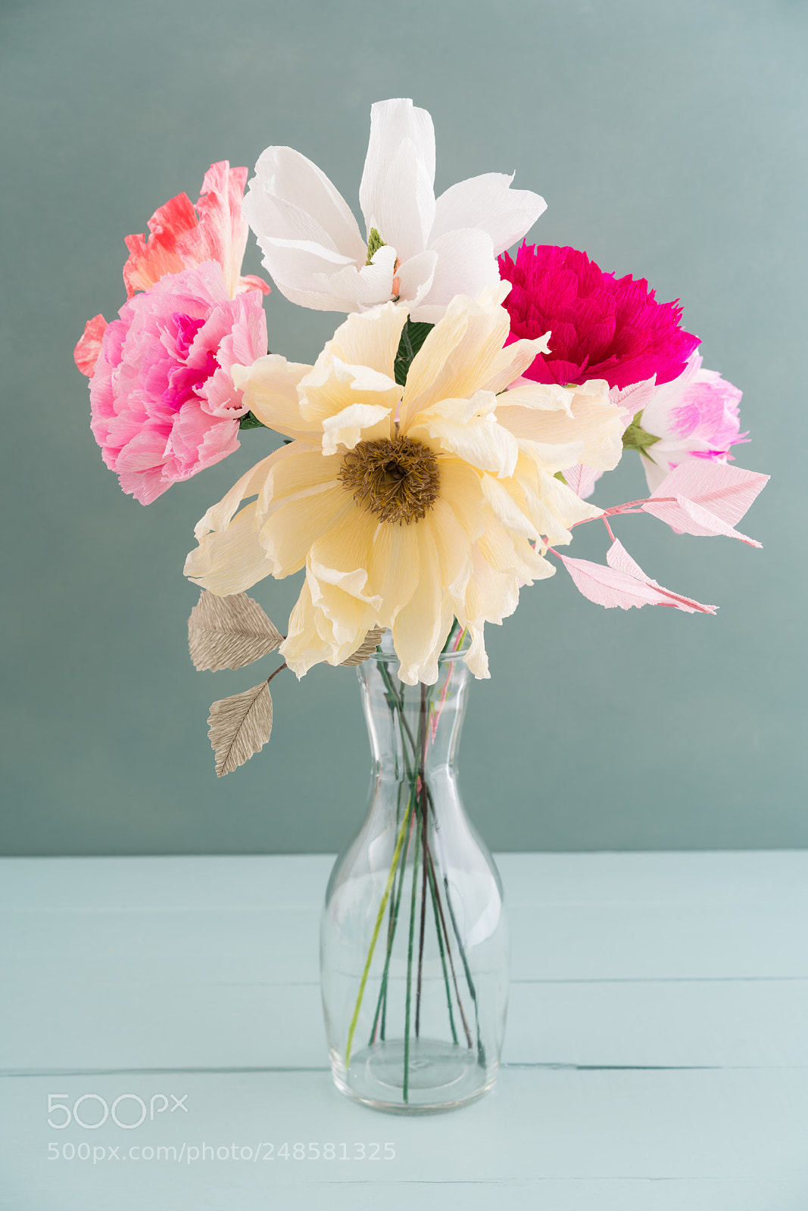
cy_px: 606
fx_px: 1851
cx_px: 404
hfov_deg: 24.6
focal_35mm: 55
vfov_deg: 36.2
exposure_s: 1/125
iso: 100
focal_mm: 55
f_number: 6.3
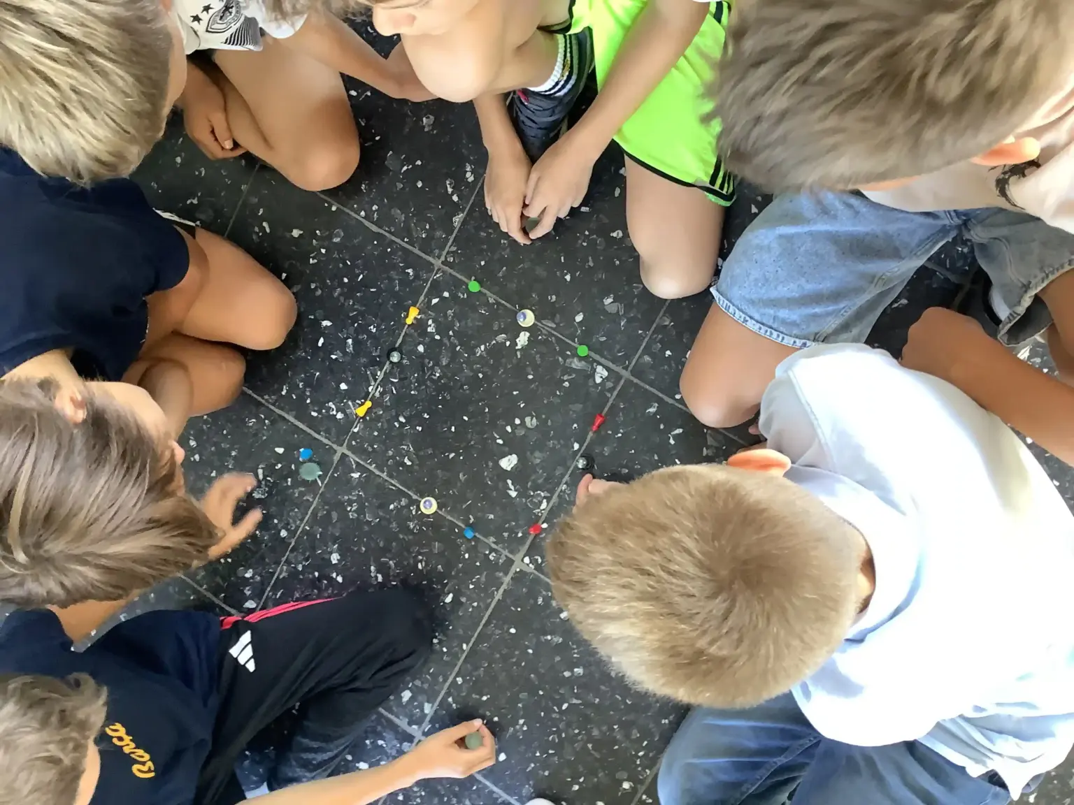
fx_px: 962
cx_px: 537
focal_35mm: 31
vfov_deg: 45.4
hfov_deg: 58.4
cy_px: 402
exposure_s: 1/50
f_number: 2.4
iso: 200
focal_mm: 3.3
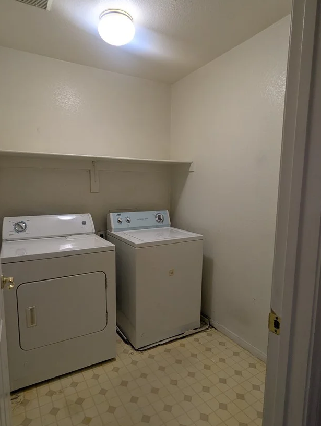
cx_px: 144
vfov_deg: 81.6
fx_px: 247
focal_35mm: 20
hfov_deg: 65.9
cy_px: 220
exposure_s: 1/24
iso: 59
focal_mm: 2.35
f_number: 2.2
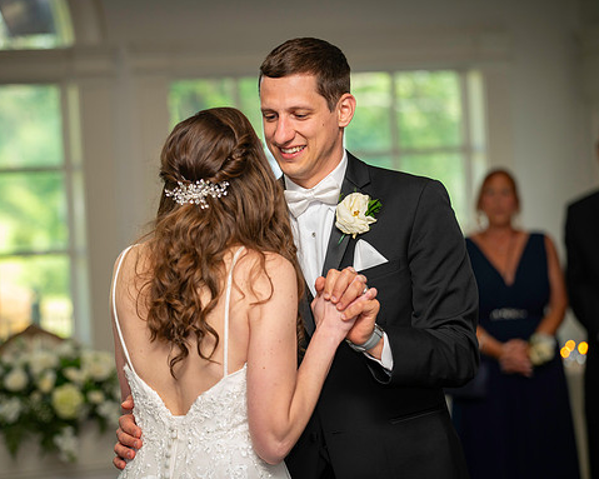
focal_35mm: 125
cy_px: 240
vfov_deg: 12.3
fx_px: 2216
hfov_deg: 15.4
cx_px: 289
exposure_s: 1/125
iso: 800
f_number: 2.8
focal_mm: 110
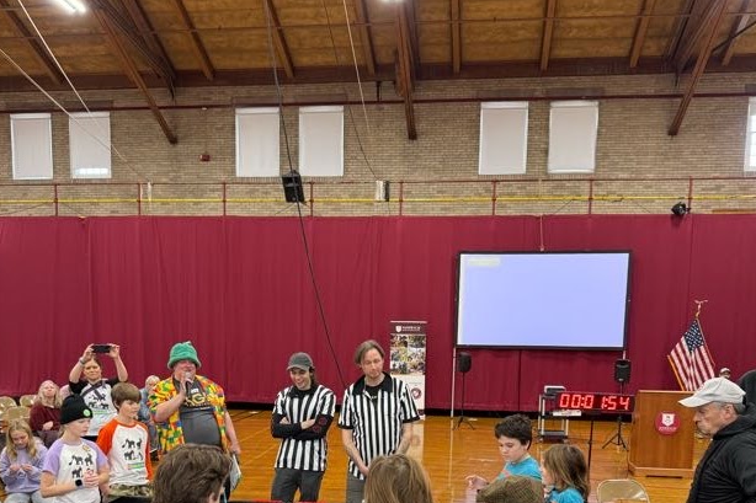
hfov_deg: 55.8
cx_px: 382
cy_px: 413
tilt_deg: -6.1
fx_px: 714
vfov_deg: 37.3
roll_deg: -1.2
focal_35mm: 34
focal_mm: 6.76
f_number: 1.78
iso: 160
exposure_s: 1/60
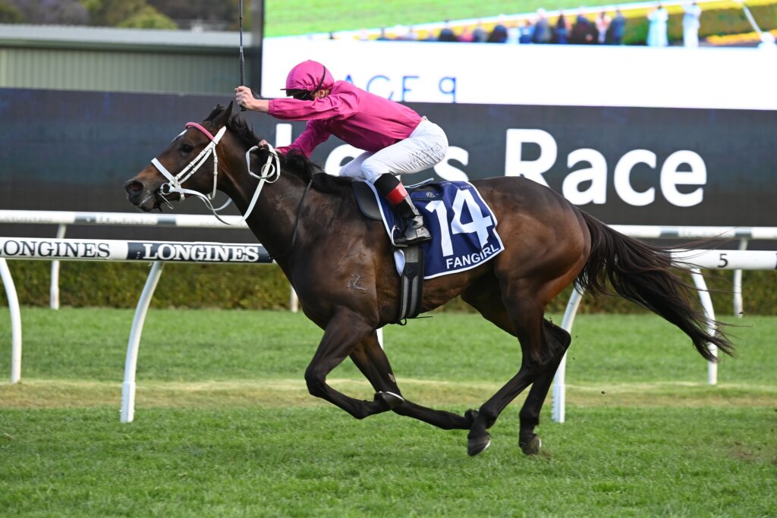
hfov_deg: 9.4
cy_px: 259
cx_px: 388
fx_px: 4749
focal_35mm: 220
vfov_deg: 6.2
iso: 1800
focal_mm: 220
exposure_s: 1/1250
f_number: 5.3
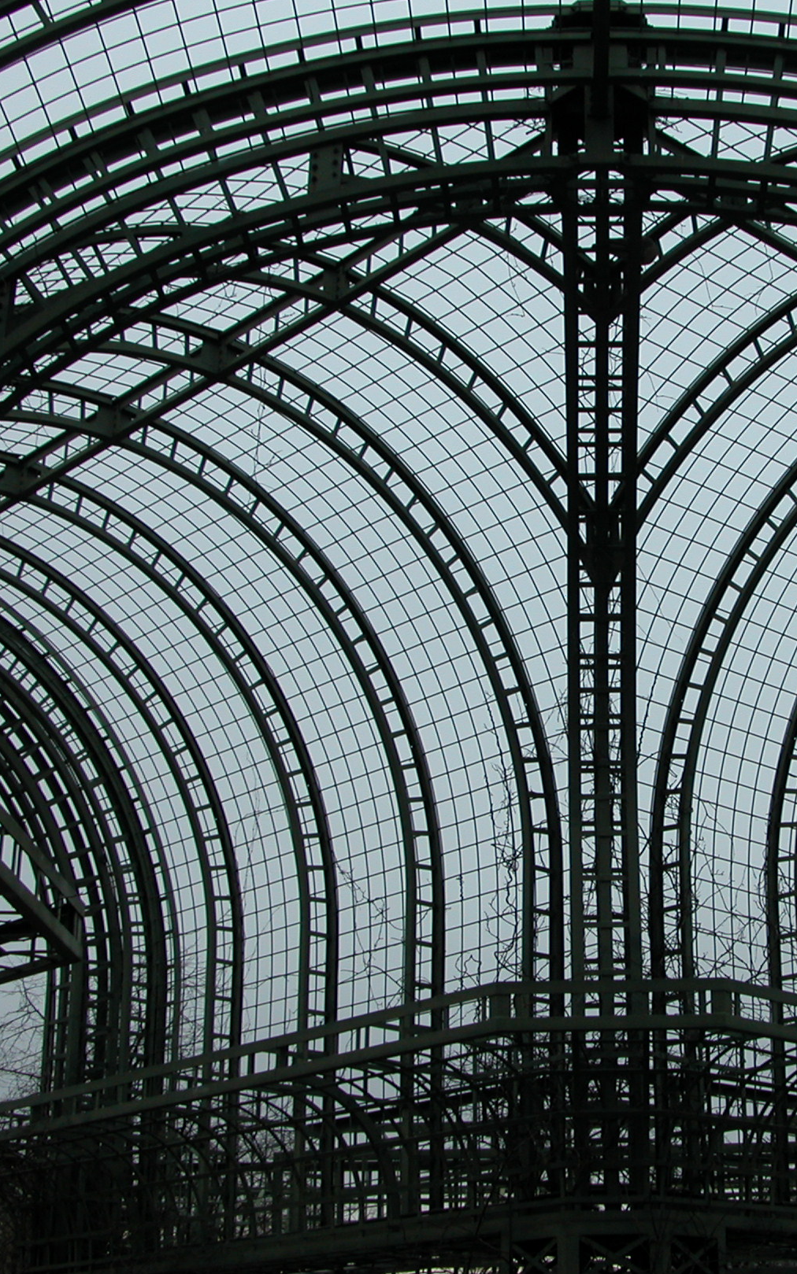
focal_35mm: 57
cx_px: 615
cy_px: 585
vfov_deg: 35.7
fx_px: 1981
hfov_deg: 22.5
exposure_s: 1/56.6
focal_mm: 8.9
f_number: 3.2
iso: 100
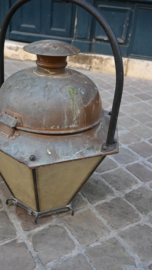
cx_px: 68
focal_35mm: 39
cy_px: 134
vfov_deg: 51.8
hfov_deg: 30.6
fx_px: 278
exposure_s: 1/250
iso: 280
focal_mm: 24.5
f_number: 4
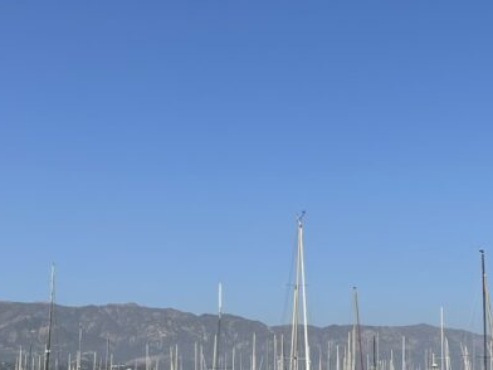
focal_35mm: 68
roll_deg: +1.3
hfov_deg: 27.5
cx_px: 449
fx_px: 968
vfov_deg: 21.5
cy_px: 252
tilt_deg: +5.0
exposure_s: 1/4651
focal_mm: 4.2
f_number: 1.6
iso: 32
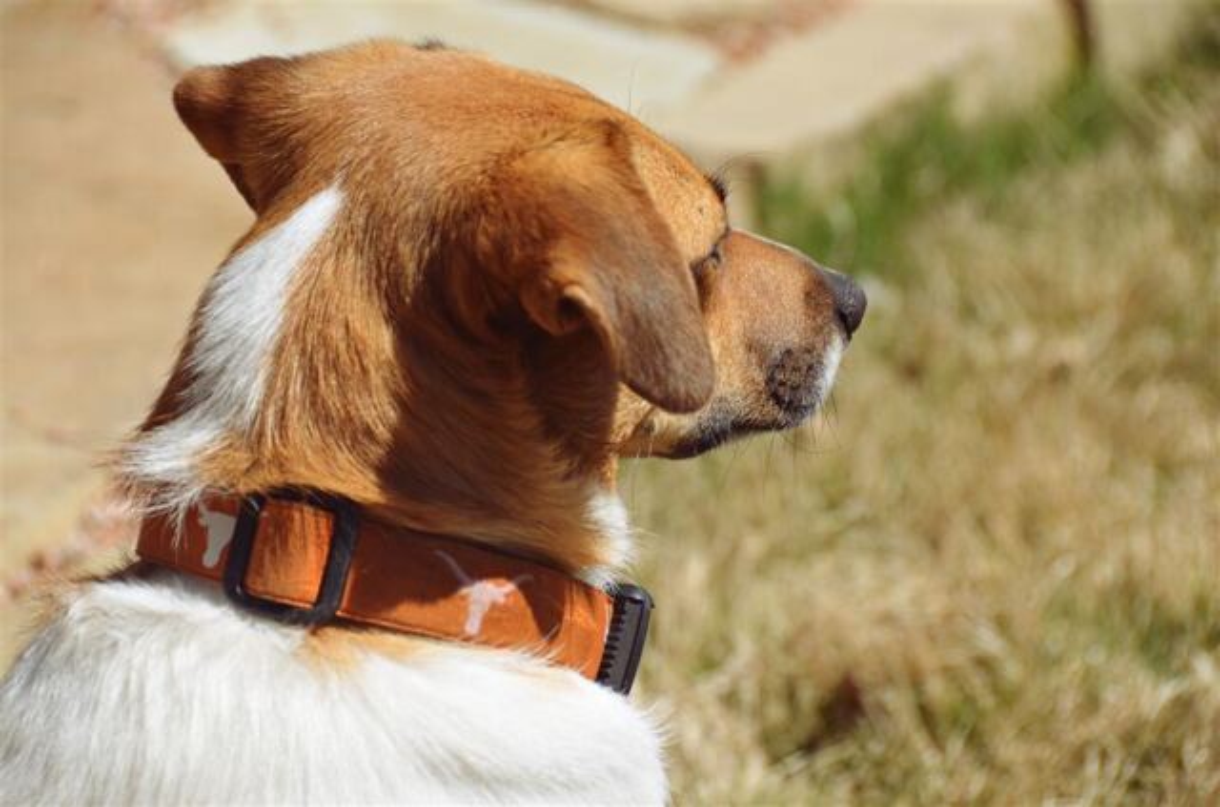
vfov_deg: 6.7
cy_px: 404
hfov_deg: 10.2
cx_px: 610
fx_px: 6844
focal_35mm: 202
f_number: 7.1
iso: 200
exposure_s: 1/800
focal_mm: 135
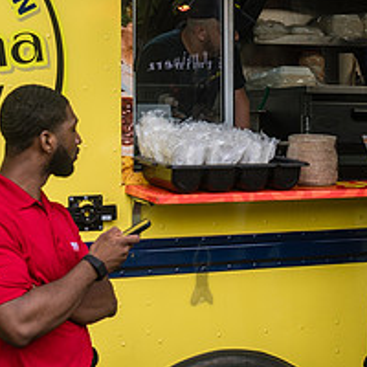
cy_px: 119
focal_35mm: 97
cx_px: 267
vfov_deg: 17.9
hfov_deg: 17.8
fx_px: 1163
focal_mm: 35
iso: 500
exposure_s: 1/640
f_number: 3.5
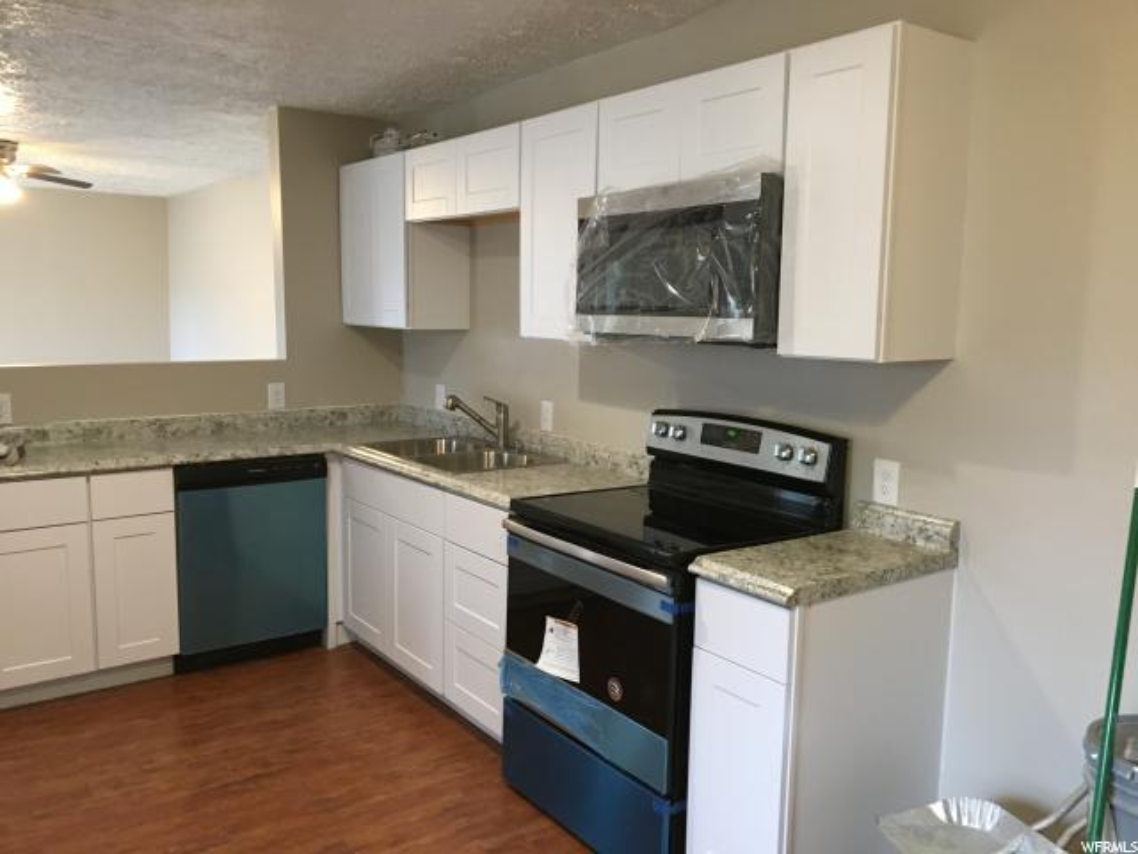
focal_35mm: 29
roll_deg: -1.6
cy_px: 427
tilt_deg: -7.8
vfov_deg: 48.2
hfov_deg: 61.7
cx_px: 569
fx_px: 953
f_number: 2.2
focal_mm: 4.15
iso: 125
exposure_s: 1/30
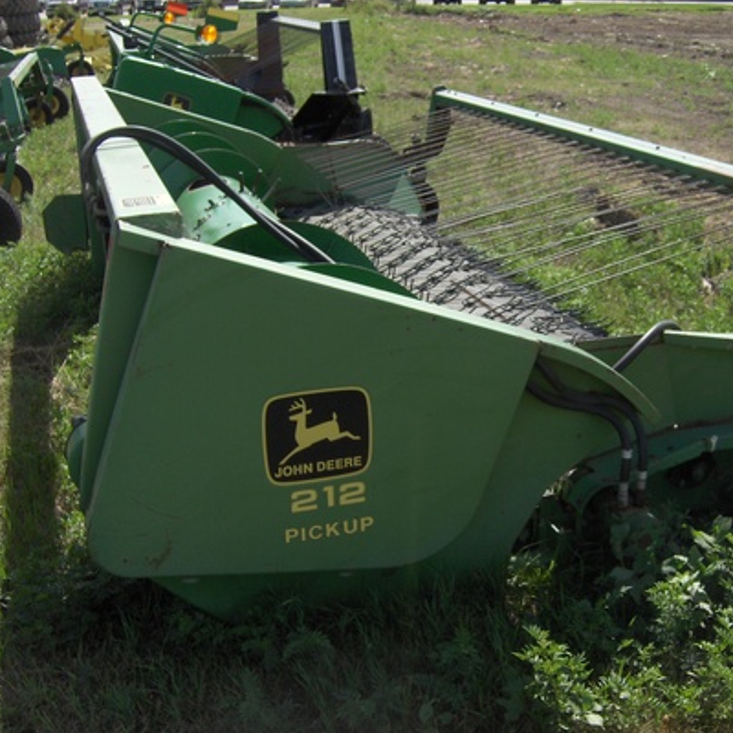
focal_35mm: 42
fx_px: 1006
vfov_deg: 40.0
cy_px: 363
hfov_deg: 39.9
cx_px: 434
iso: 100
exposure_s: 1/629
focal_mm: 7.5
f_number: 4.3
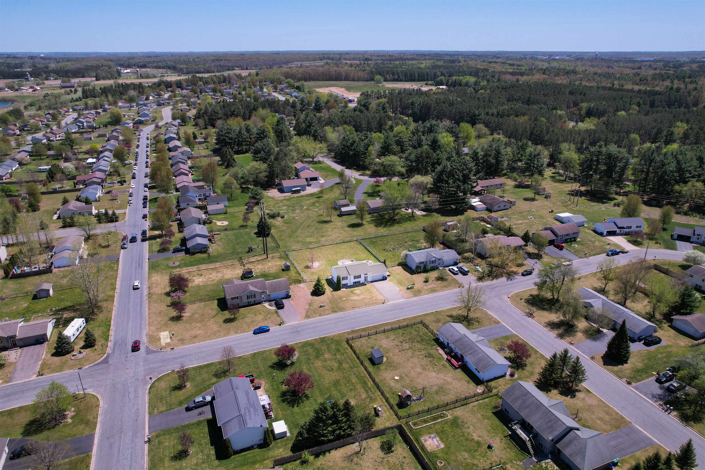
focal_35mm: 22
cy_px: 235
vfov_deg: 57.2
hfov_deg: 78.6
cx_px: 352
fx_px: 431
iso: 140
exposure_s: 1/2500
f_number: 2.8
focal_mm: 8.38
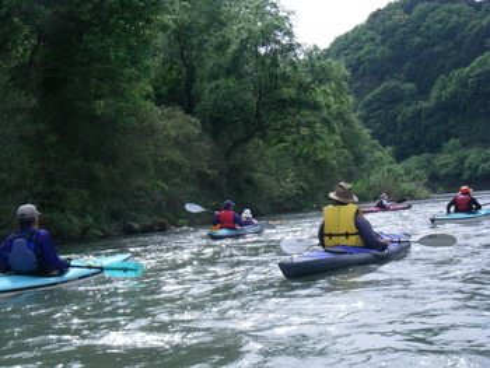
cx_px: 245
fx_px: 892
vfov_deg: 23.3
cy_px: 184
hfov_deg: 30.7
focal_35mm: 63
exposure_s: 1/125
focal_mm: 10.5
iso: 64
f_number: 7.4
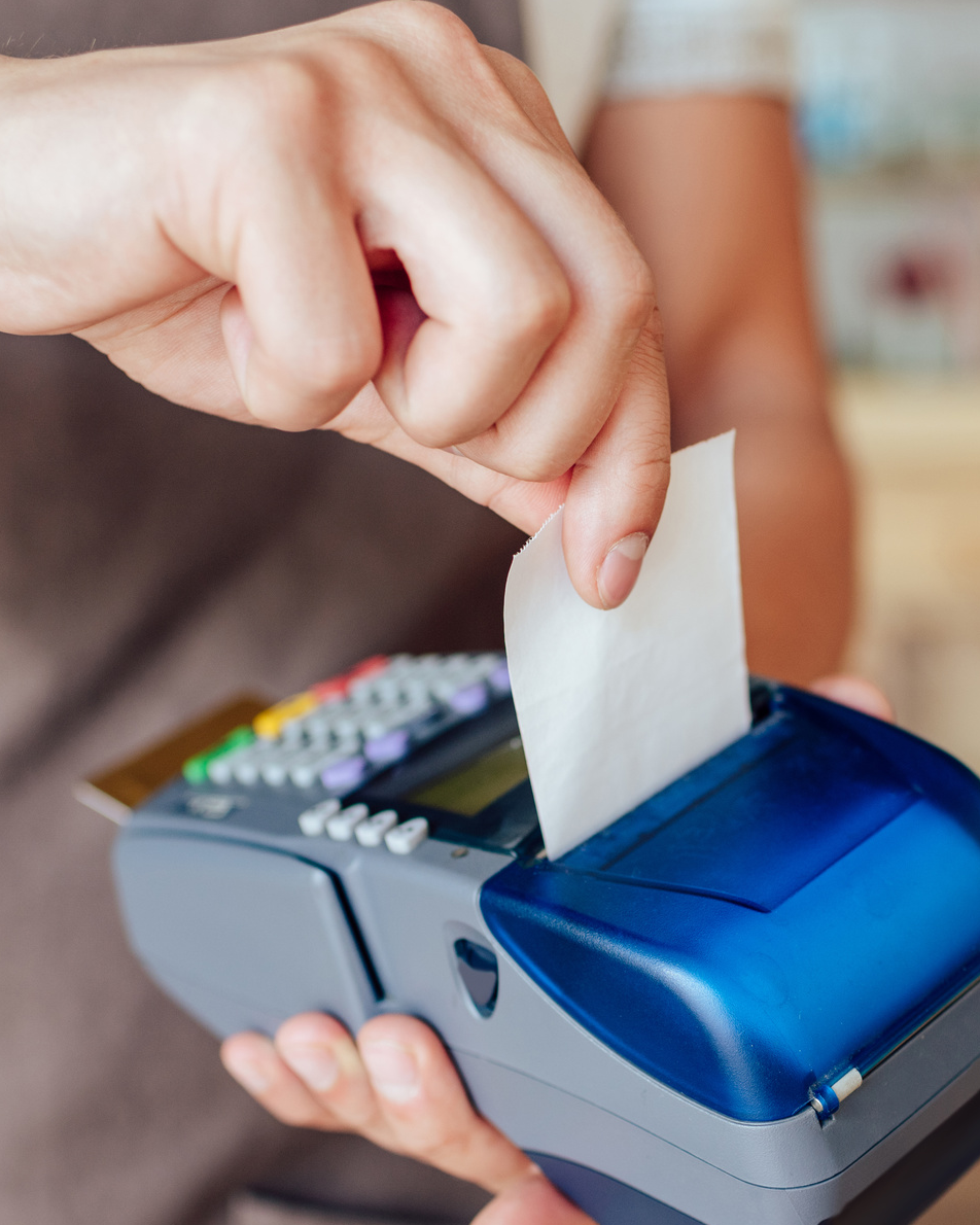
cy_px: 747
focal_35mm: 65
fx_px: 2357
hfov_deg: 23.2
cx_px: 764
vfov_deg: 29.1
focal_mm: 35
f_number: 2.5
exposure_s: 1/100
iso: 125
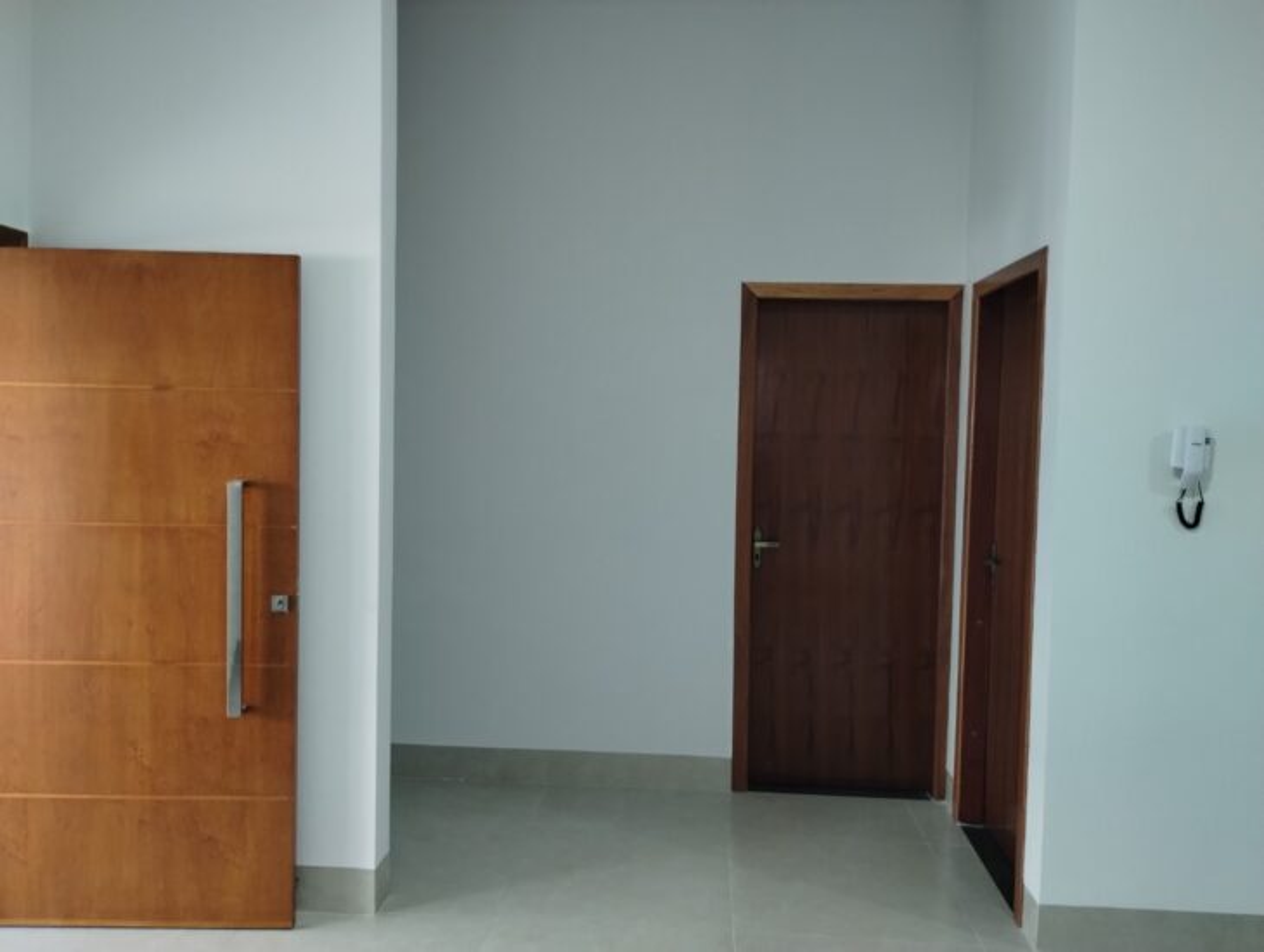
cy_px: 476
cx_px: 632
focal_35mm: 28
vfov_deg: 49.9
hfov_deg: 63.4
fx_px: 1024
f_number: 1.8
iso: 813
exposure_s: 1/30
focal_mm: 4.27
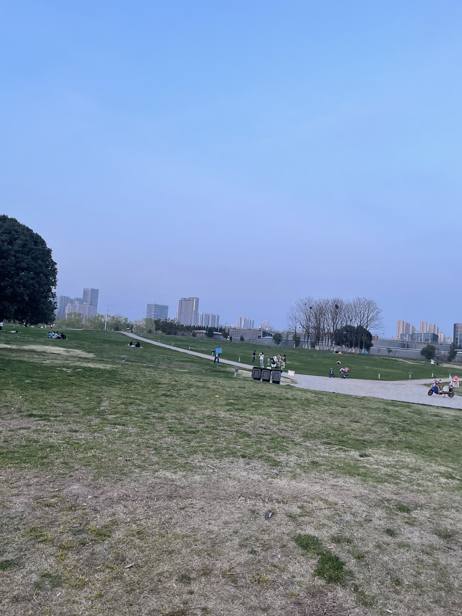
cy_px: 308
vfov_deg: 67.3
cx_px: 231
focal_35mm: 26
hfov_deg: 53.1
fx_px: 463
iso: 80
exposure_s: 1/121
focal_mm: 4.2
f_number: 1.6
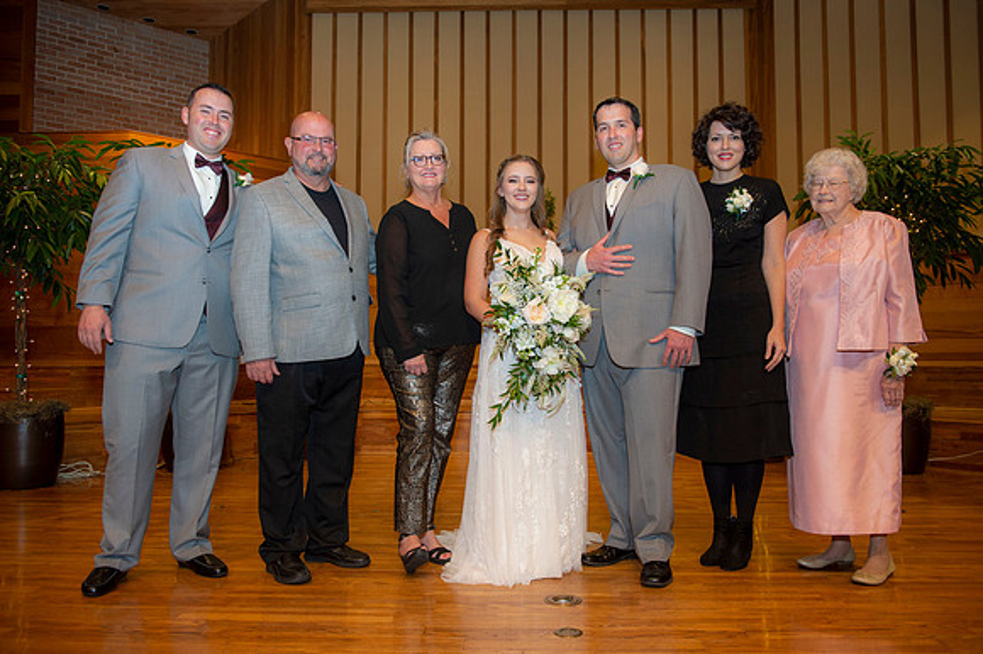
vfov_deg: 44.9
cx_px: 492
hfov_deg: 63.7
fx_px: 791
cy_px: 327
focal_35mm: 29
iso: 800
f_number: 3.5
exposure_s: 1/200
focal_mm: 29
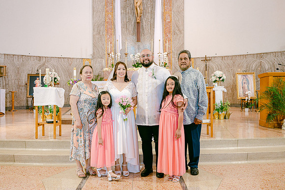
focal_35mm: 36
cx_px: 142
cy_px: 95
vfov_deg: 36.6
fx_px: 287
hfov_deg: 52.9
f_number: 4
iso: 1600
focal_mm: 35
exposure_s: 1/160
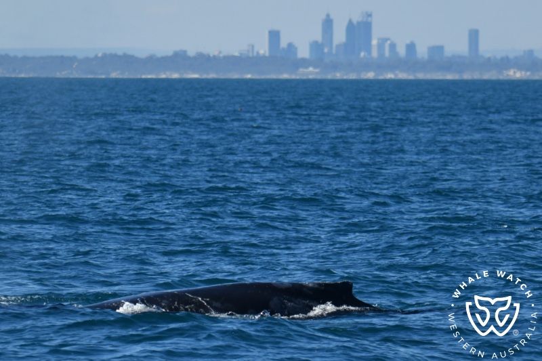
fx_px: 3612
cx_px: 271
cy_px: 180
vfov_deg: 5.7
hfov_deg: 8.6
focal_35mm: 240
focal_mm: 240
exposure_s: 1/8000
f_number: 5.6
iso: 900
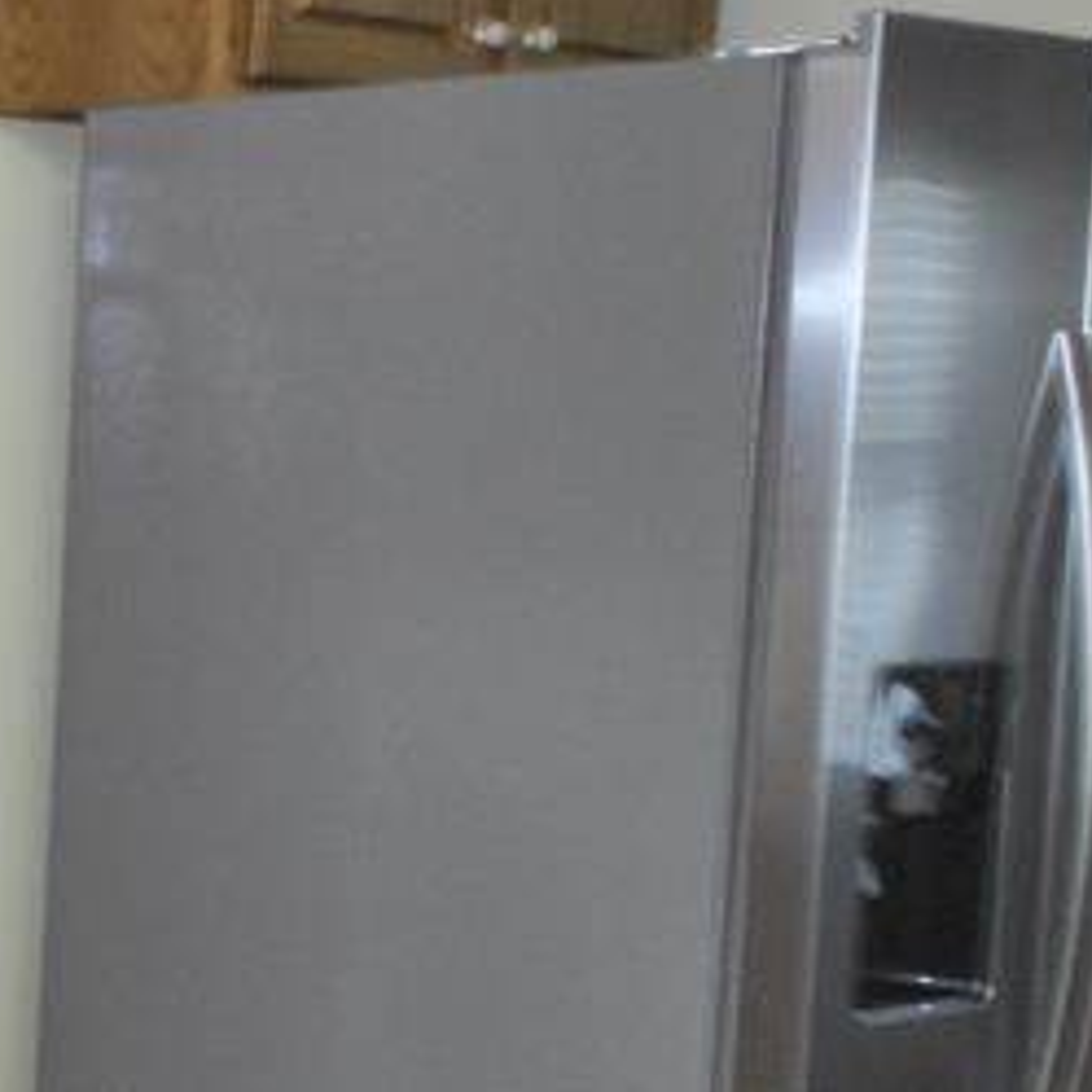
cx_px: -1346
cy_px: 610
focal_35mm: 77
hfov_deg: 15.5
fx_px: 2748
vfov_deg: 22.5
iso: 400
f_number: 4
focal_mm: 10
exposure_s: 1/13
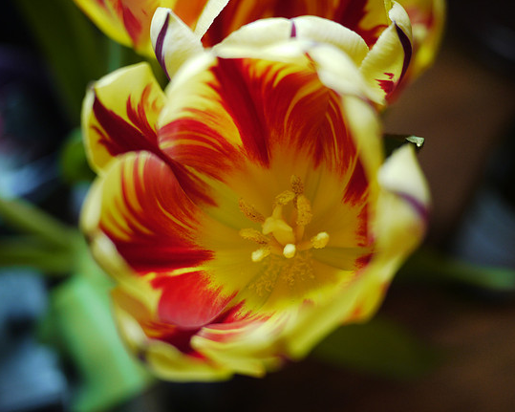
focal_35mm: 42
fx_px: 640
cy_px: 207
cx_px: 250
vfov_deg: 35.7
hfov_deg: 43.8
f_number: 1.7
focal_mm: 20
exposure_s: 1/80
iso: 200
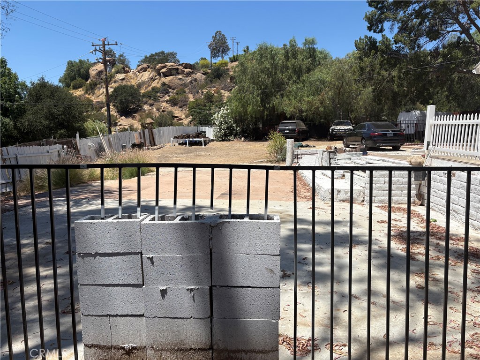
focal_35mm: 26
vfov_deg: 53.1
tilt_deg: -8.2
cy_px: 180
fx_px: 361
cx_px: 240
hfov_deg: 67.3
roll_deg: +0.0
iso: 50
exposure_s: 1/4329
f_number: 1.6
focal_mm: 5.96
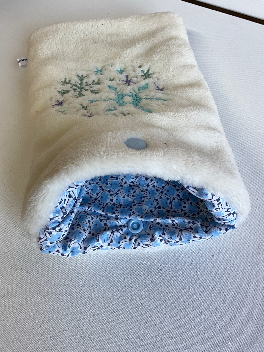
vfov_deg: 61.7
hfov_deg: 48.2
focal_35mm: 29
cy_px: 176
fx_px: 295
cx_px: 132
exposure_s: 1/100
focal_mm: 3
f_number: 1.8
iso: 20
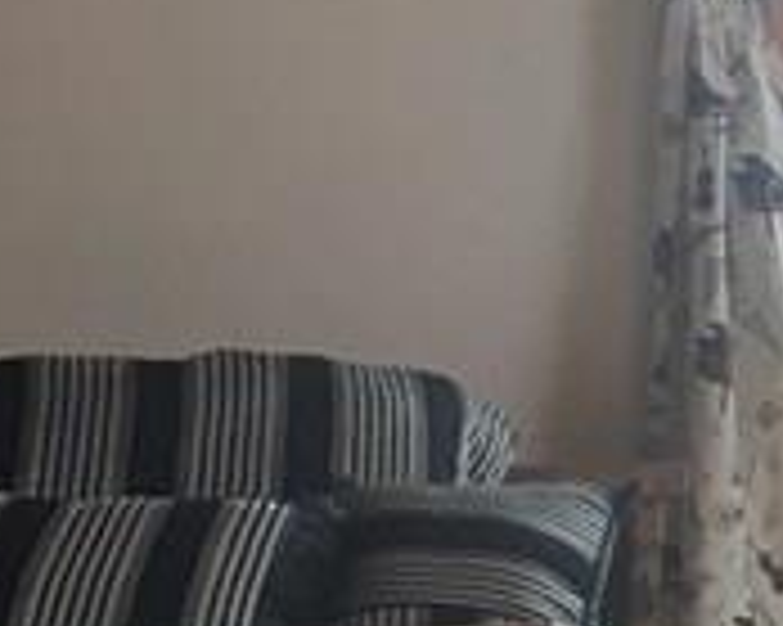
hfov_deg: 10.0
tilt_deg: +6.4
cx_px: 1944
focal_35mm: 167
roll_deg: +1.5
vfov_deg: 9.1
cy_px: -104
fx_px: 3868
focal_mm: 4.15
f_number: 2.2
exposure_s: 1/30
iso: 25
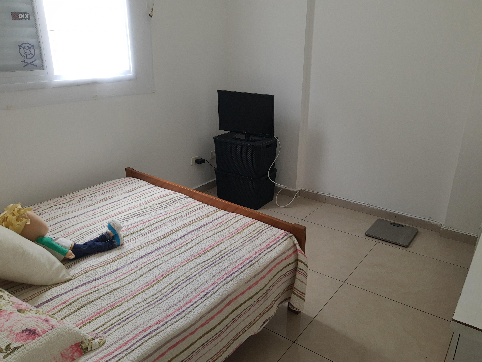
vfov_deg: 53.1
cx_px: 241
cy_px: 181
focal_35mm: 26
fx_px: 362
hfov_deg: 67.3
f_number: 1.8
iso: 82
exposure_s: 1/60
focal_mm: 3.95
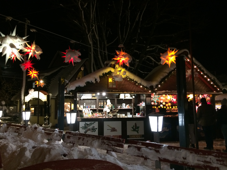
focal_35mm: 29
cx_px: 114
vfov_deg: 48.2
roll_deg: +2.7
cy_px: 85
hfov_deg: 61.7
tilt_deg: +3.2
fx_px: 190
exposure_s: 1/20
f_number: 2.2
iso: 320
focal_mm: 4.15
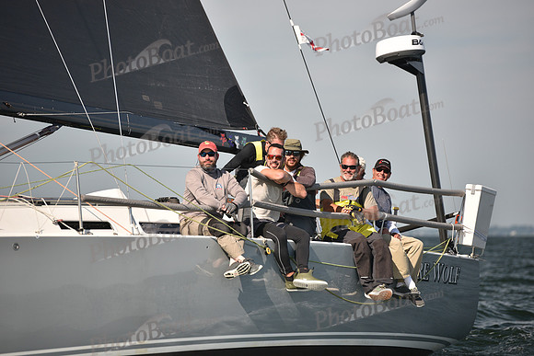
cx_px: 267
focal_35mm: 195
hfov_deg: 10.5
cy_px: 178
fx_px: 2893
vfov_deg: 7.0
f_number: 3.5
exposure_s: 1/1250
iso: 250
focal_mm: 195
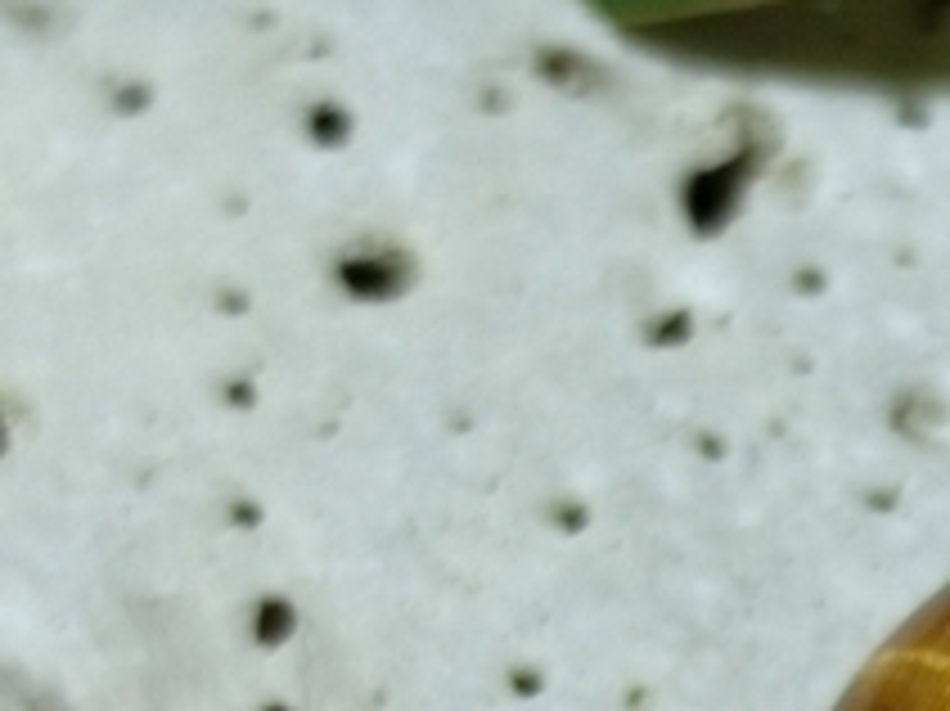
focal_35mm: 273
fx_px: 7488
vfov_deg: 5.4
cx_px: 1364
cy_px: 1125
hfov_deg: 7.2
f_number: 1.9
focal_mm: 5.52
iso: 209
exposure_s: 1/100
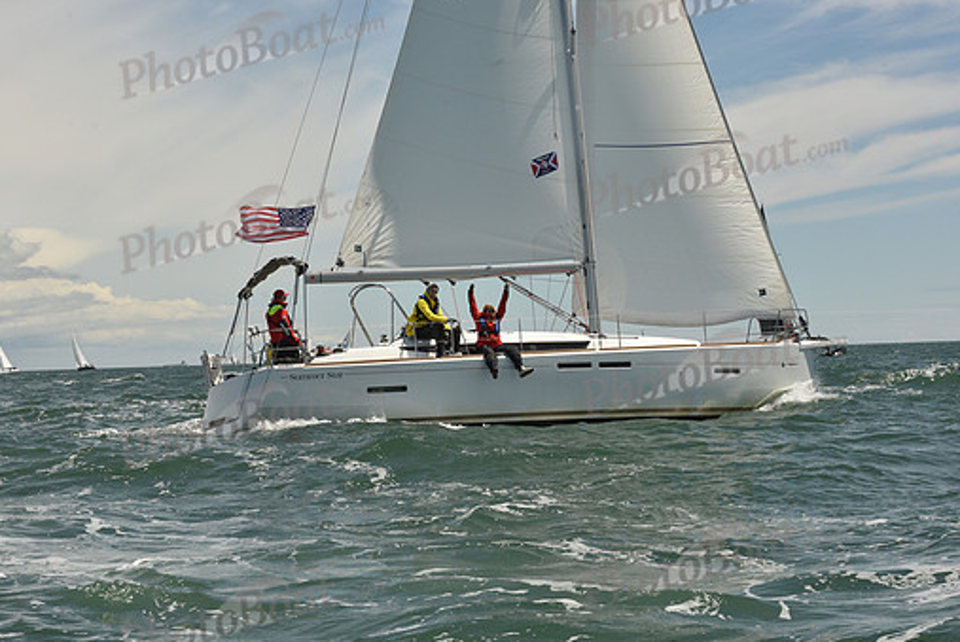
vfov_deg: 17.1
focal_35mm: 80
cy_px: 296
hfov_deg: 25.3
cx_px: 485
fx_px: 2135
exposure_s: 1/800
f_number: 13
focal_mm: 70
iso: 320
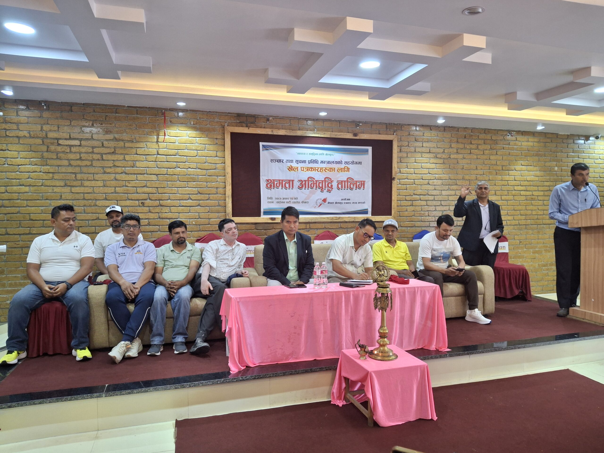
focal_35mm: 25
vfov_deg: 54.9
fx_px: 436
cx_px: 302
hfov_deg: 69.4
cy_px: 226
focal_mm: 4.69
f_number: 1.8
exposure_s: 1/100
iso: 250
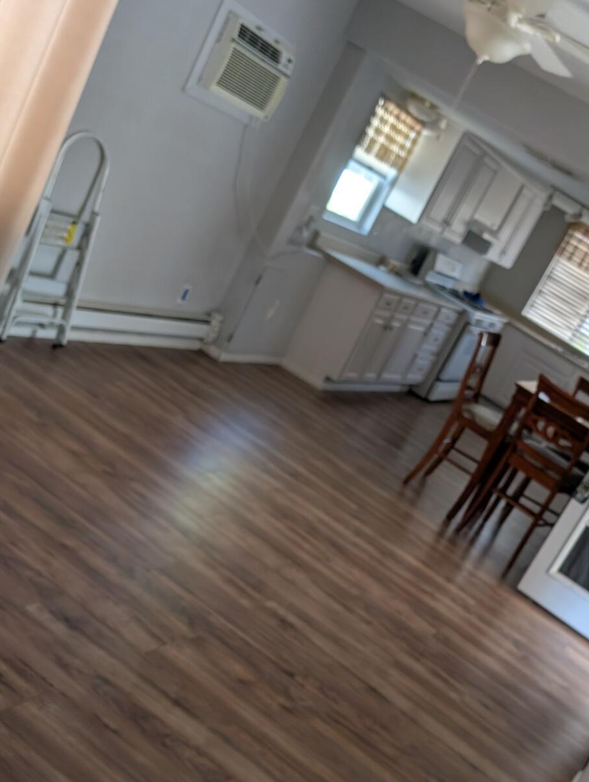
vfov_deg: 46.3
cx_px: 458
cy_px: 491
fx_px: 906
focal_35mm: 40
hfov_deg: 35.1
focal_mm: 6.9
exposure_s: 1/337
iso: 380
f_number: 1.68
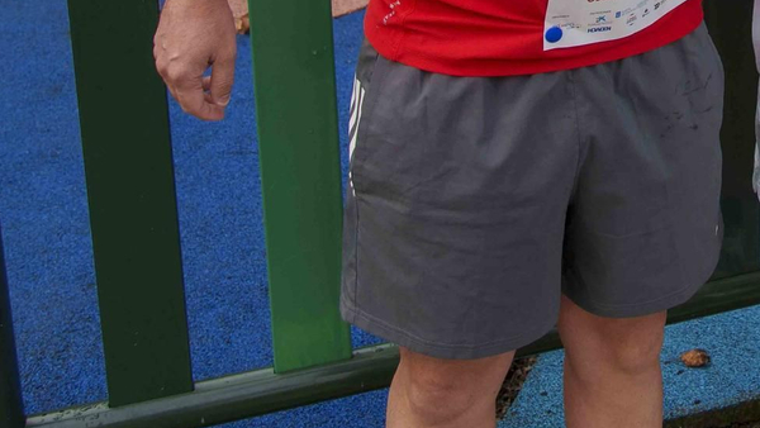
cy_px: -225
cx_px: 751
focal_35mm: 67
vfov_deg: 16.3
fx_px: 1351
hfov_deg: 29.5
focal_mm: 16
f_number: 3.5
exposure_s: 1/400
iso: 125
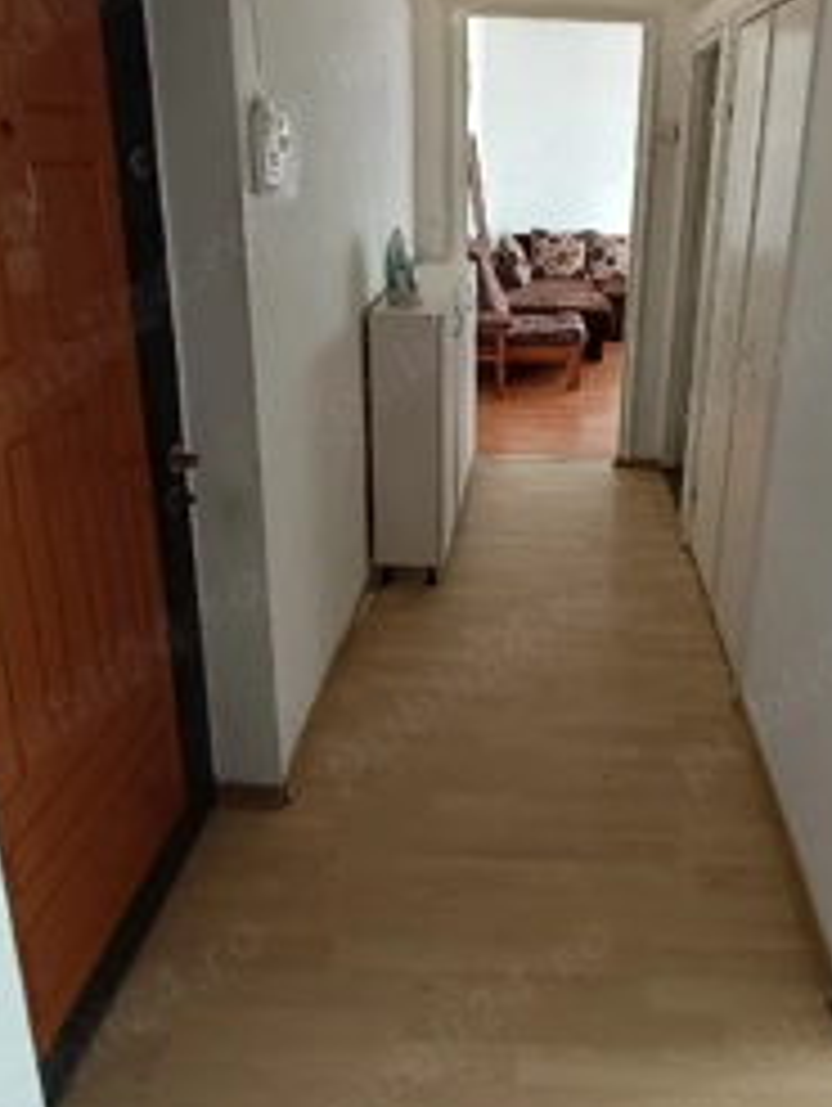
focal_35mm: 26
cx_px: 558
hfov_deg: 52.1
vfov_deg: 65.6
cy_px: 378
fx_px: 832
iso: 251
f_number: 2.2
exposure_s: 1/50.3
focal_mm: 1.66
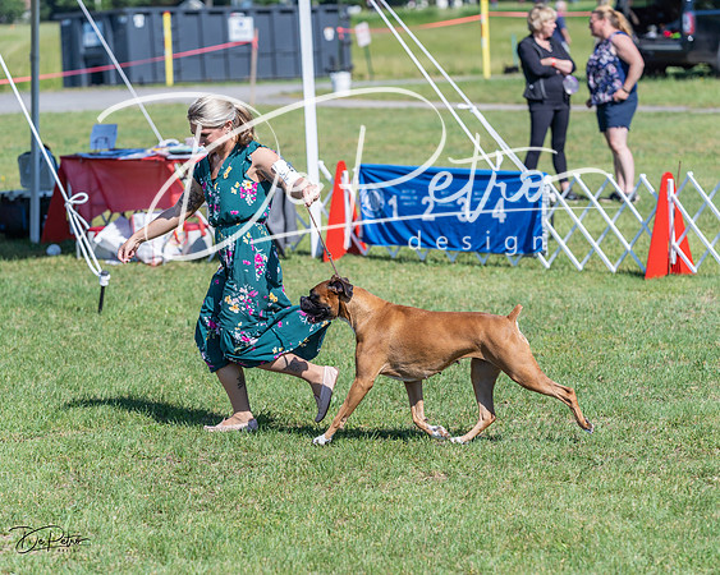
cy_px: 288
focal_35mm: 141
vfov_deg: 11.0
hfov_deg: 13.7
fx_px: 2999
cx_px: 360
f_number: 4
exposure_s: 1/1000
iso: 100
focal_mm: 125
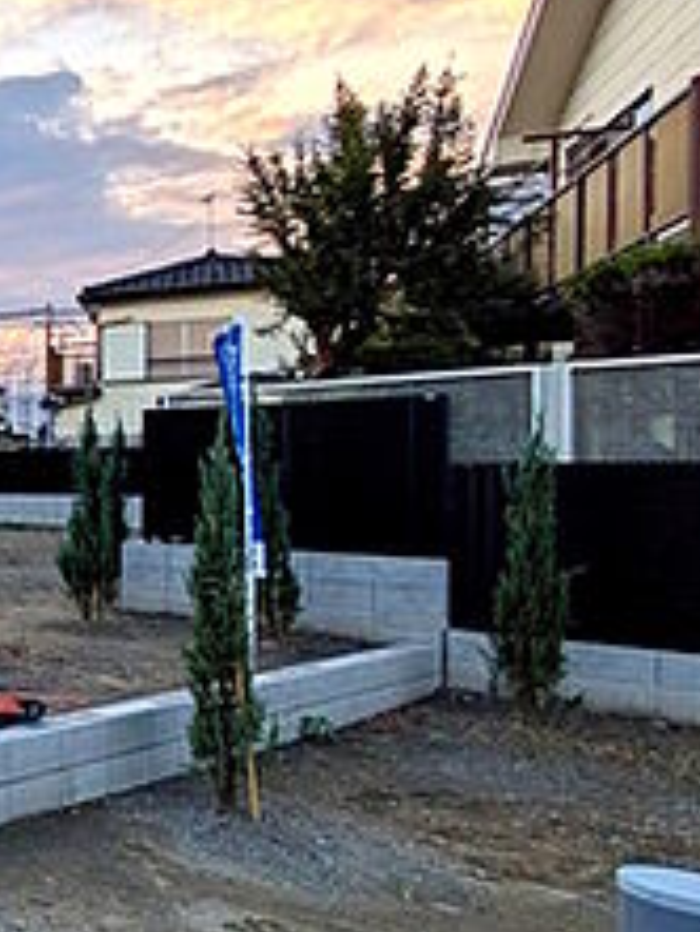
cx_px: -464
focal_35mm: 38
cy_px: 481
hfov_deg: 24.3
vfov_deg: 48.9
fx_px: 1024
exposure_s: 1/499
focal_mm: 1.83
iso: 50
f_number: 2.2
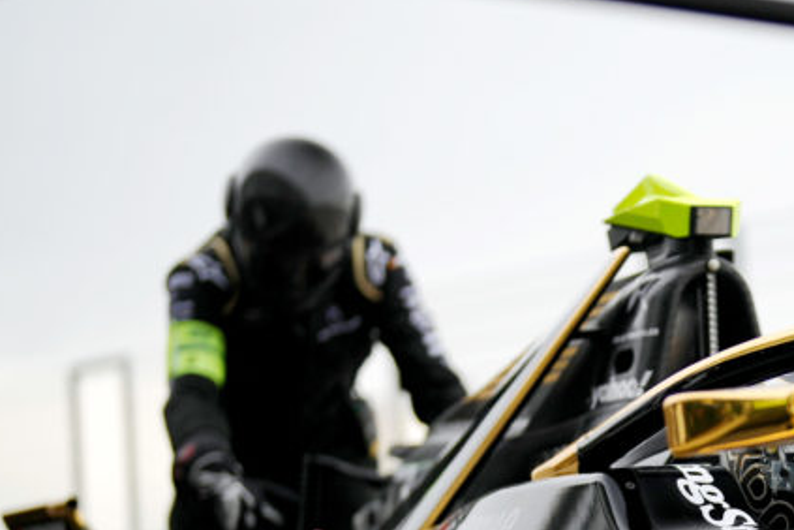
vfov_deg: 11.2
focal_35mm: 121
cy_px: 527
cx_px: 800
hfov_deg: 16.6
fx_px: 2669
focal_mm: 50
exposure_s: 1/1250
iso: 400
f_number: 1.2
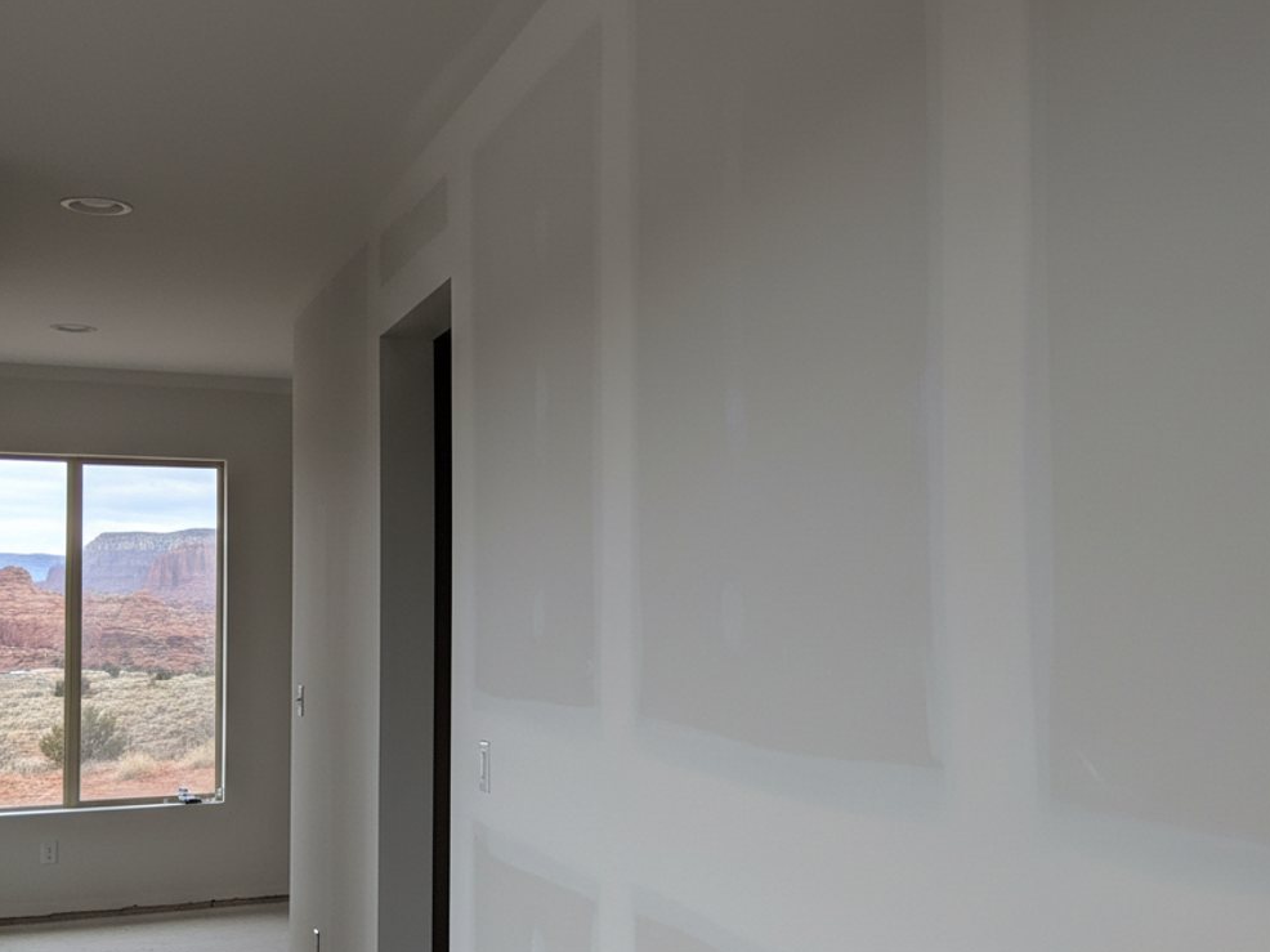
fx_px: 1027
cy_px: 536
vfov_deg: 49.6
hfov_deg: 62.8
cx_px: 772
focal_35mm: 28
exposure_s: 1/105
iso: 703
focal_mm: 6.4
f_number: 1.8
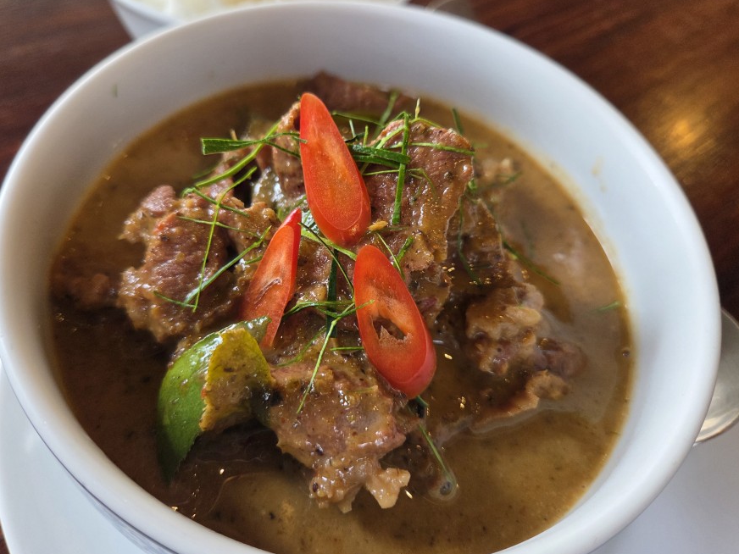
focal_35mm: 27
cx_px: 352
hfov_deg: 65.3
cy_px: 241
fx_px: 576
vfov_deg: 51.2
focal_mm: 5.4
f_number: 1.8
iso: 200
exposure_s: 1/100
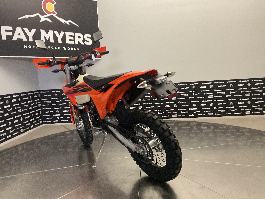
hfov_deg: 61.7
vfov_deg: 48.2
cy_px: 100
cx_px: 132
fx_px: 222
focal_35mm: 29
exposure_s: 1/60
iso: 200
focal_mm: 3
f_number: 1.8
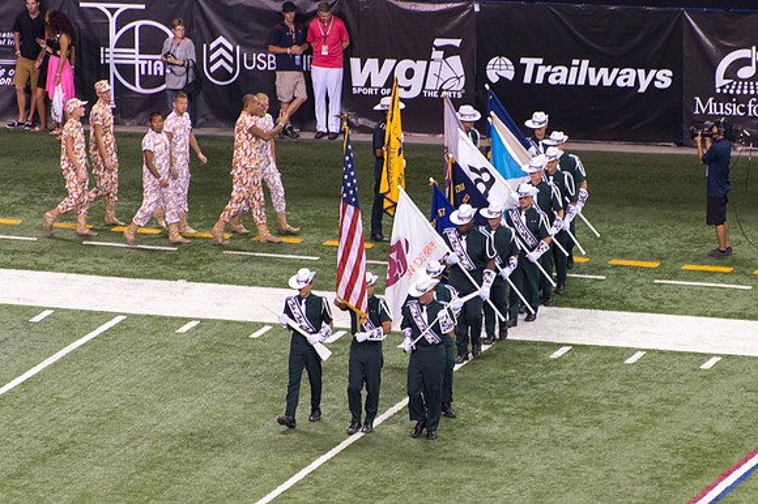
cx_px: 509
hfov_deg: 4.5
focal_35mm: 460
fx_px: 9689
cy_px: 242
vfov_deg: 3.0
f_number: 5.6
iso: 1800
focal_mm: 300
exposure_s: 1/320
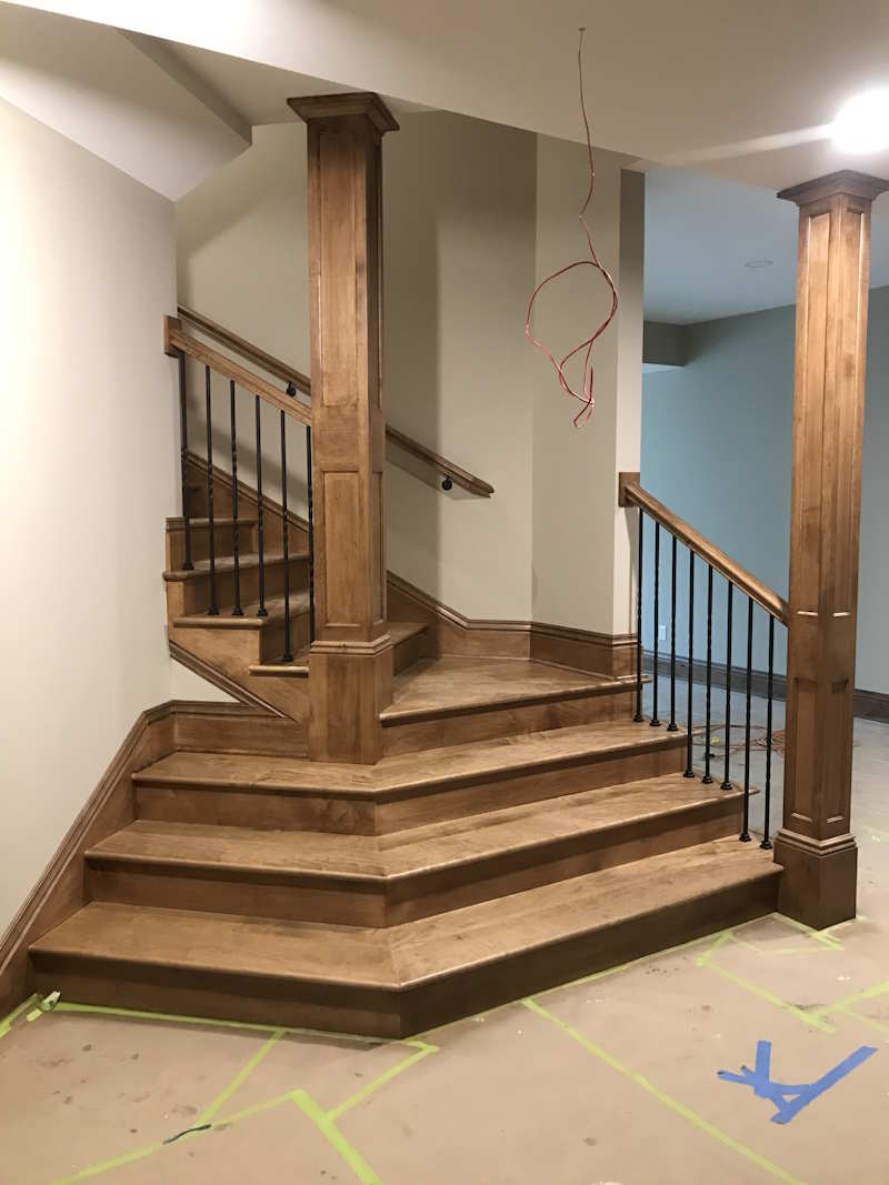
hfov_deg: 49.7
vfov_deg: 63.4
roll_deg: +0.6
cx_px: 444
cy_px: 592
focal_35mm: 28
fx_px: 959
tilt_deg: -4.4
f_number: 1.8
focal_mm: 3.99
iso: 100
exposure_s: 1/13
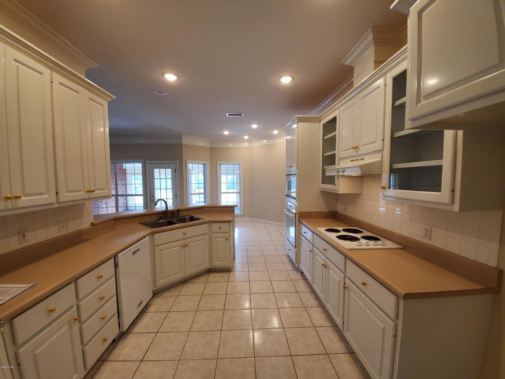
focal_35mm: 13
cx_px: 252
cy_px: 190
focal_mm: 1.8
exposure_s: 1/59
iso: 100
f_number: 2.2
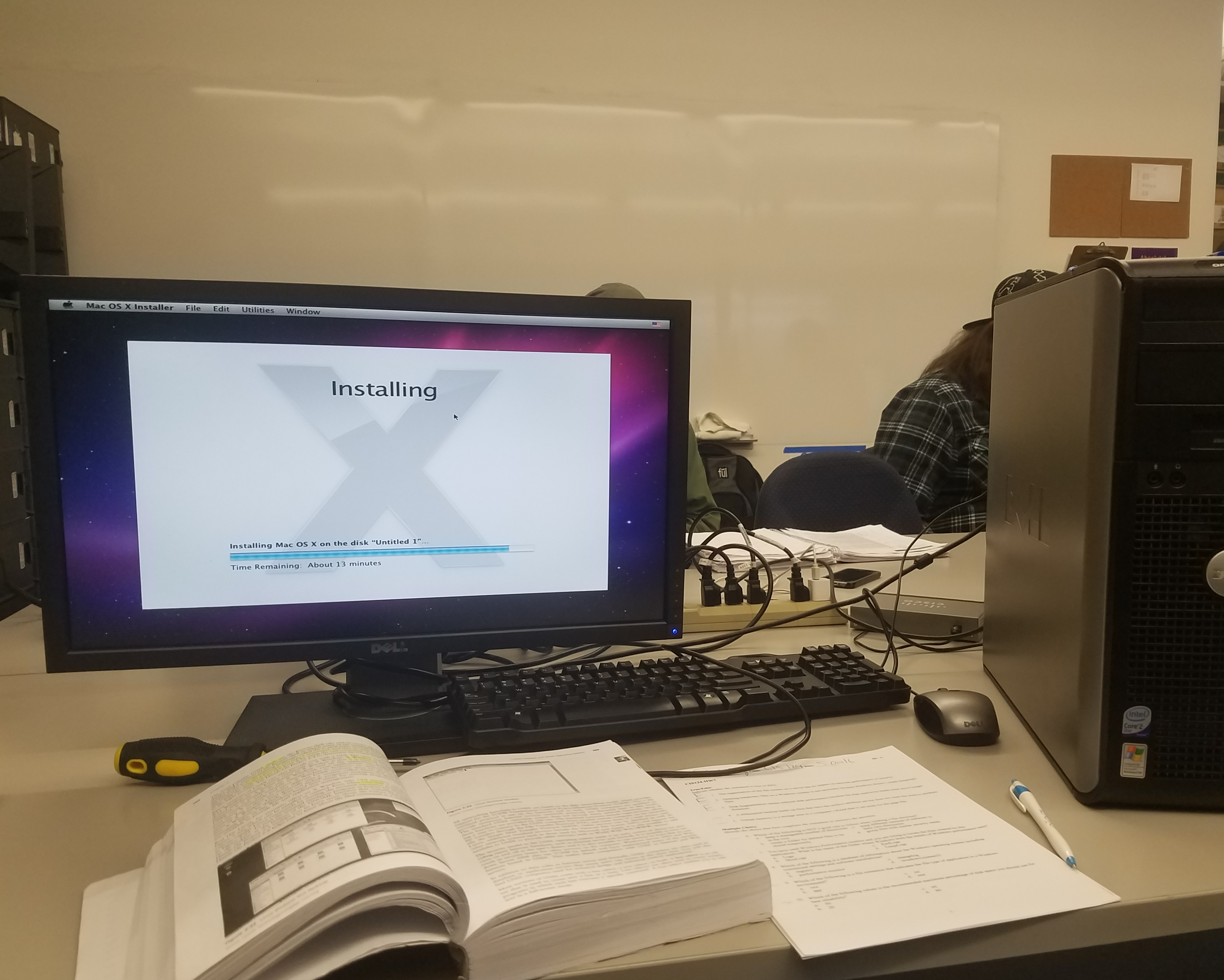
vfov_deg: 51.5
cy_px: 494
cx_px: 672
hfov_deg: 62.1
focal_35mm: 28
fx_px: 1014
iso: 200
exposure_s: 1/120
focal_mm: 4.2
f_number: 1.7
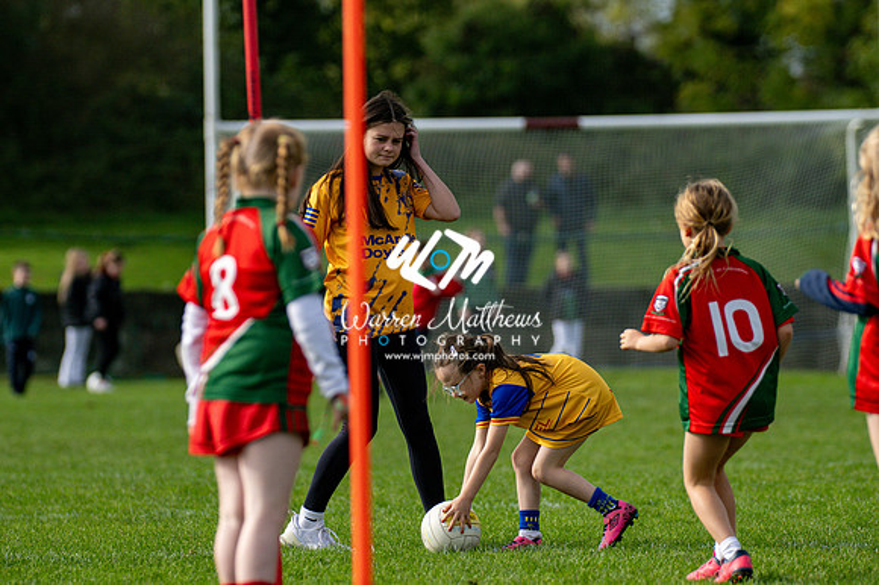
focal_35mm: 270
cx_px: 440
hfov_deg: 7.6
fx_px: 6588
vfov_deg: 5.1
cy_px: 292
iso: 320
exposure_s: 1/6400
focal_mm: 180
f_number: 2.8
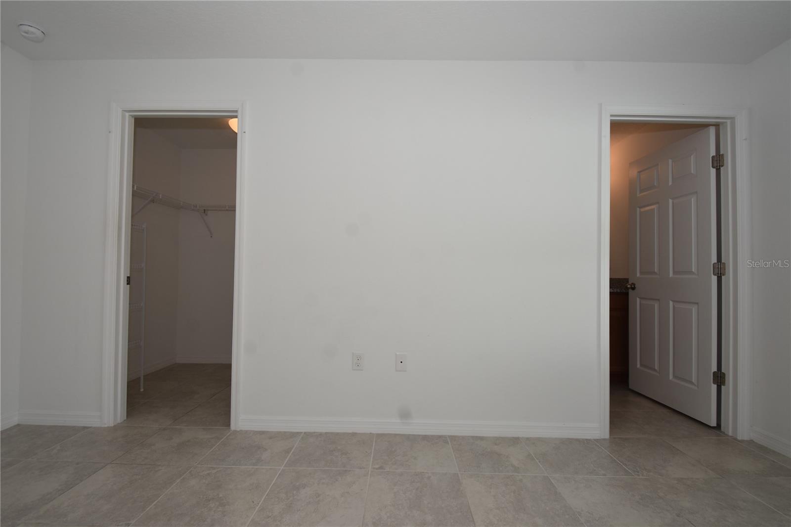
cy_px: 264
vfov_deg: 77.3
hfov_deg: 100.4
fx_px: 329
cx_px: 396
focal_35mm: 15
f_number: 5
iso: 200
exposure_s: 1/100
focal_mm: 10
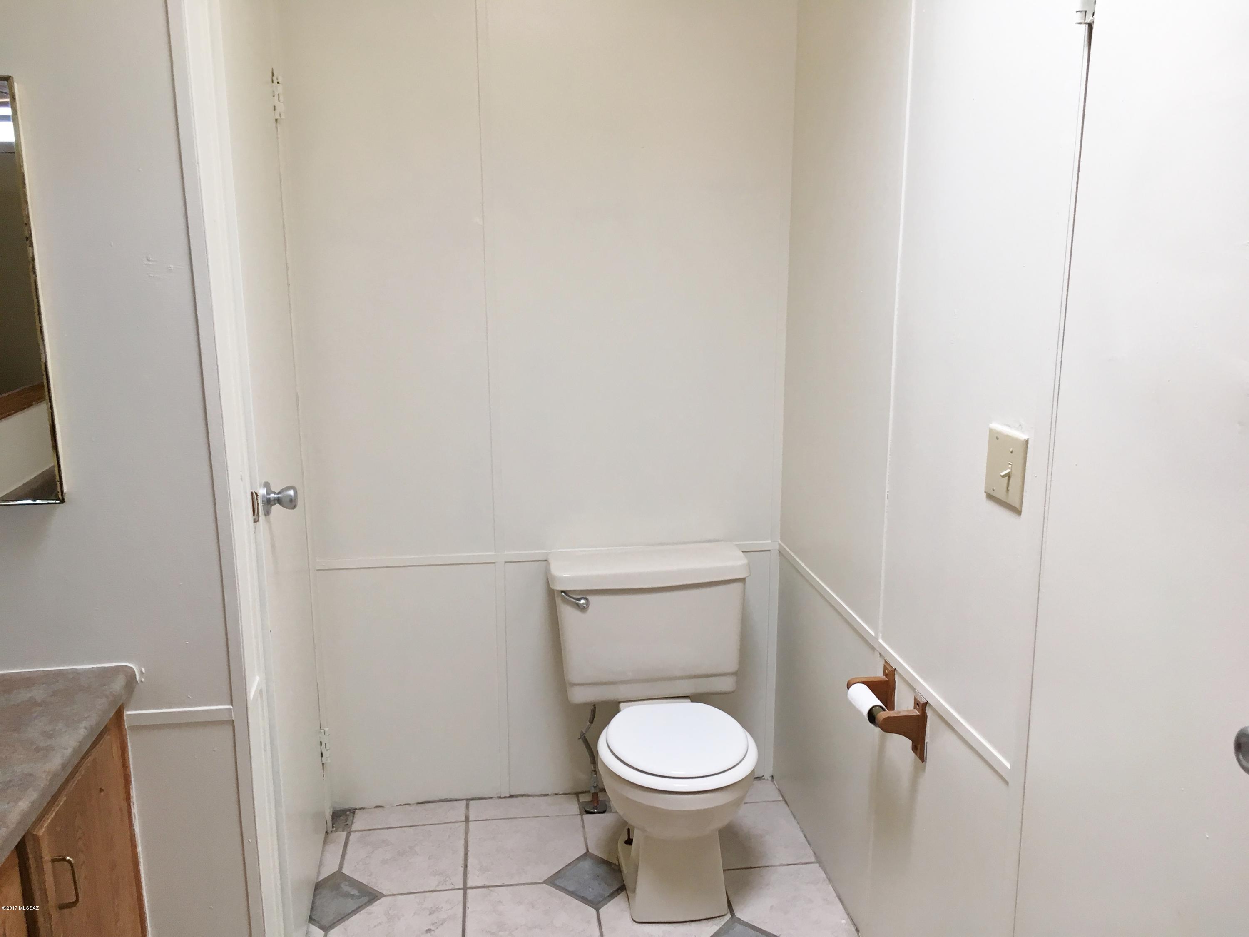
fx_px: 1046
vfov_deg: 48.2
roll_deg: -1.6
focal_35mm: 29
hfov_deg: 61.7
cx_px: 624
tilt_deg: -9.8
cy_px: 468
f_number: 2.2
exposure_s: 1/40
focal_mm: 4.15
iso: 25
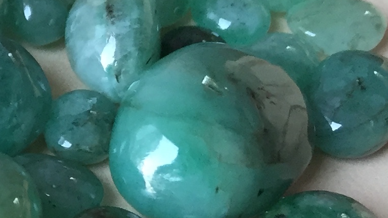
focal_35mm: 136
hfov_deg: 13.7
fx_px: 1400
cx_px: -354
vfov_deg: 8.9
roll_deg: +0.1
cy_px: 67
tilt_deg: -43.6
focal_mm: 4.15
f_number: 2.2
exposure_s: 1/33
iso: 50
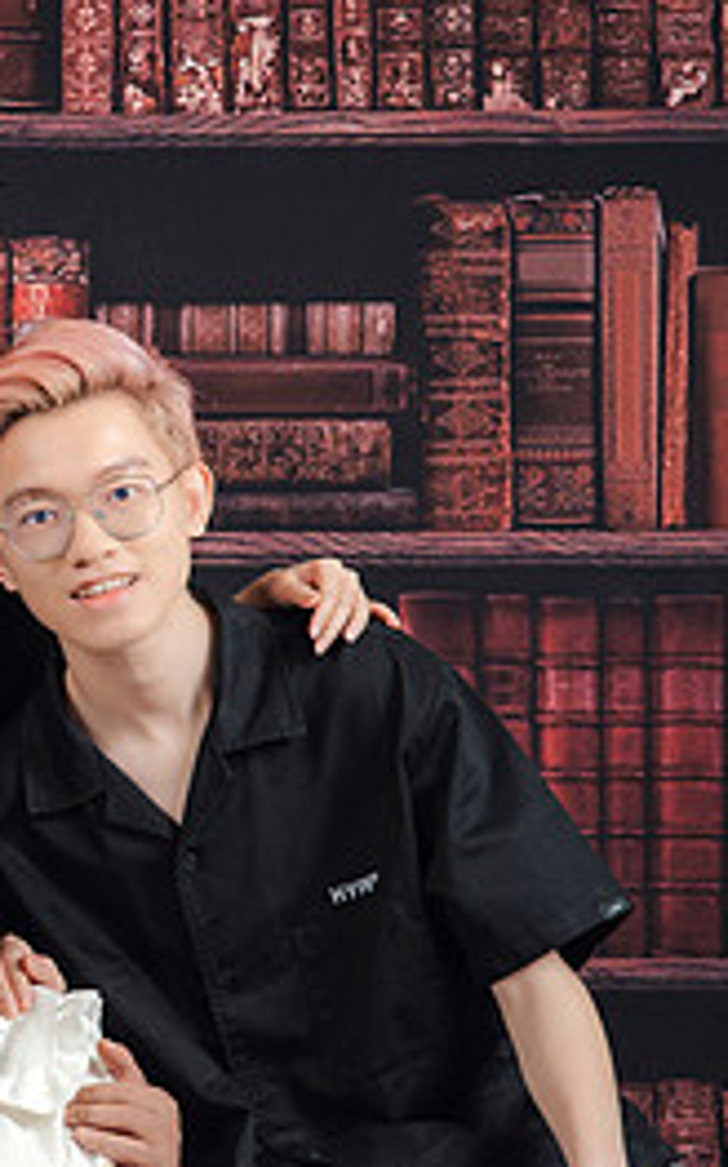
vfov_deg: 11.0
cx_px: -218
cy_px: 706
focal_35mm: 191
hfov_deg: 6.8
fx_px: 6073
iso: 400
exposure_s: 1/160
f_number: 6.3
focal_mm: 85
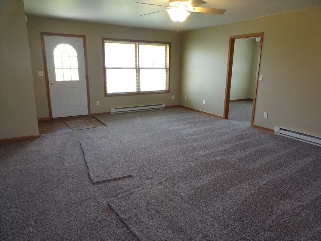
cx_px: 160
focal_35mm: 24
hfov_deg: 71.6
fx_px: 223
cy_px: 120
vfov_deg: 56.8
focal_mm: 4.1
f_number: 3.5
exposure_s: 1/30
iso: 200
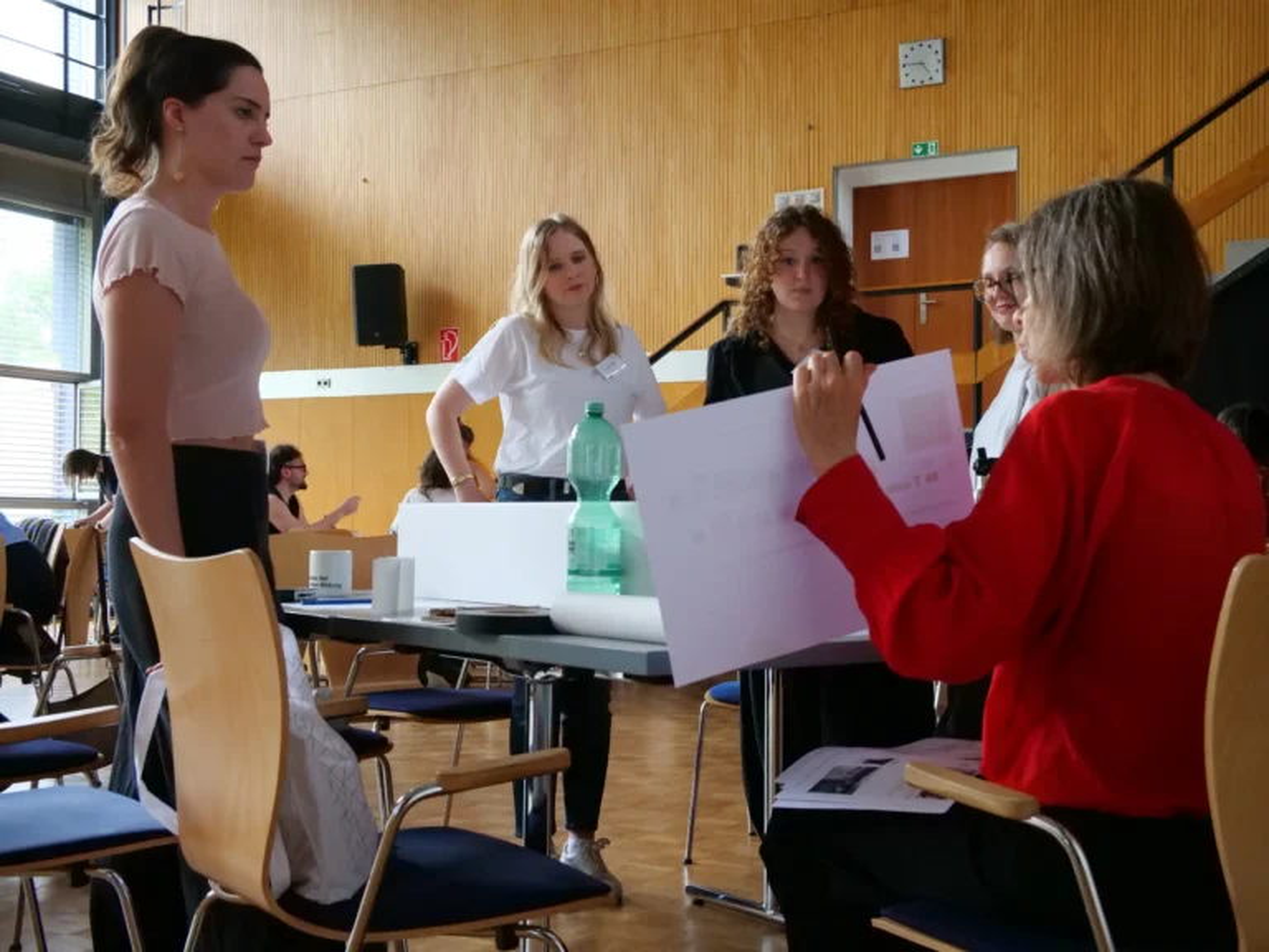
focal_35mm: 40
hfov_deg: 46.8
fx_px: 1466
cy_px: 476
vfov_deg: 36.0
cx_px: 634
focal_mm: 20
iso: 1600
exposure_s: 1/50
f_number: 6.3
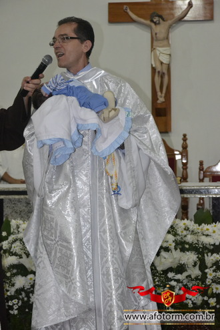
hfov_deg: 14.7
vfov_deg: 21.9
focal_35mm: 93
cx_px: 110
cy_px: 165
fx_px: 852
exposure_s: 1/60
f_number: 5
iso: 3200
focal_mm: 62
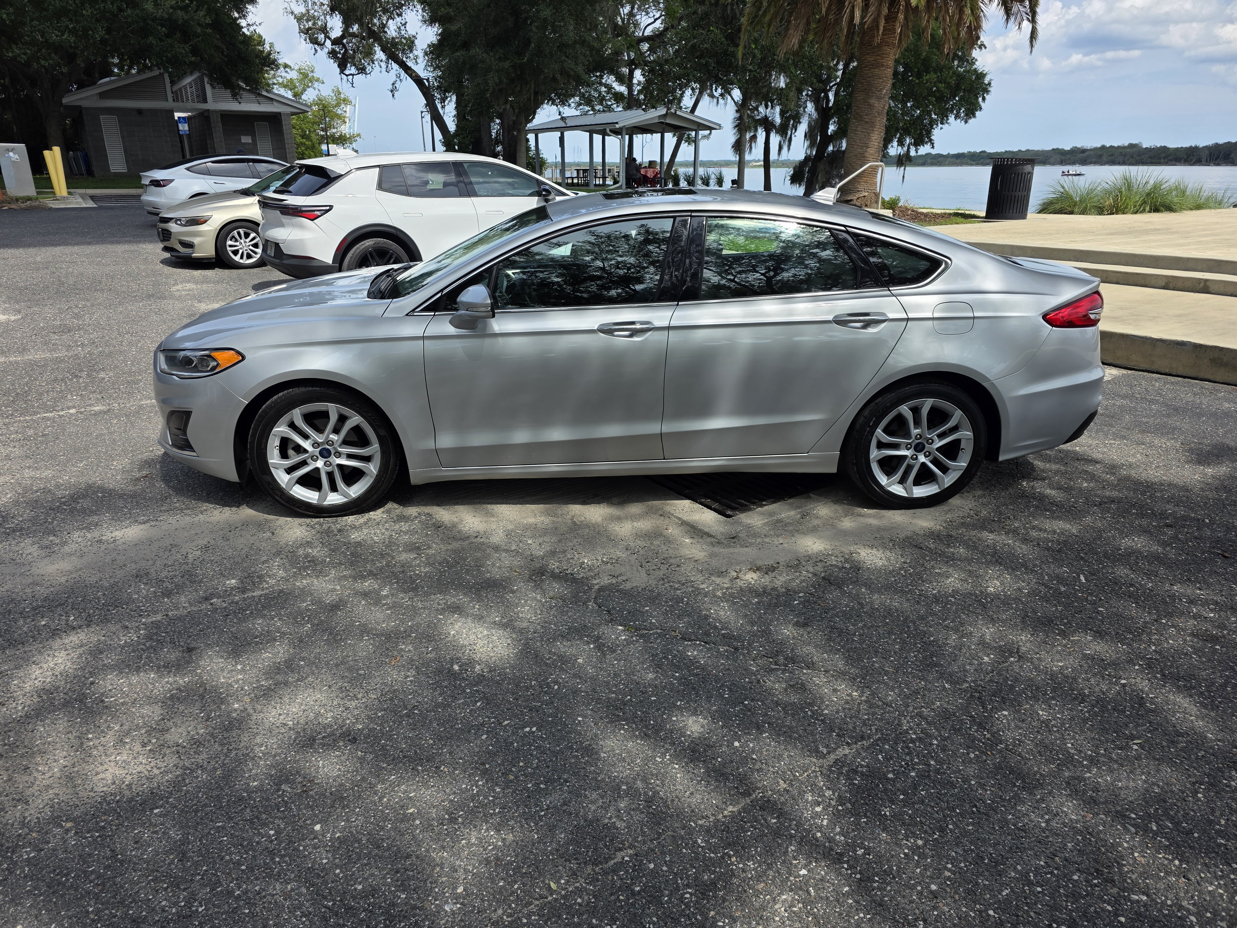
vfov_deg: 58.9
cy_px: 464
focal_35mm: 23
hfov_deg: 73.9
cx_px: 618
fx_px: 822
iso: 80
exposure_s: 1/4057
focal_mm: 6.3
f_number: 1.7
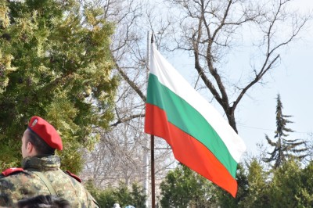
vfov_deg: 6.5
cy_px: 104
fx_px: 1824
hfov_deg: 9.8
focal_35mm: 210
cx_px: 156
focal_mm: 140
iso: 500
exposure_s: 1/125
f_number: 16
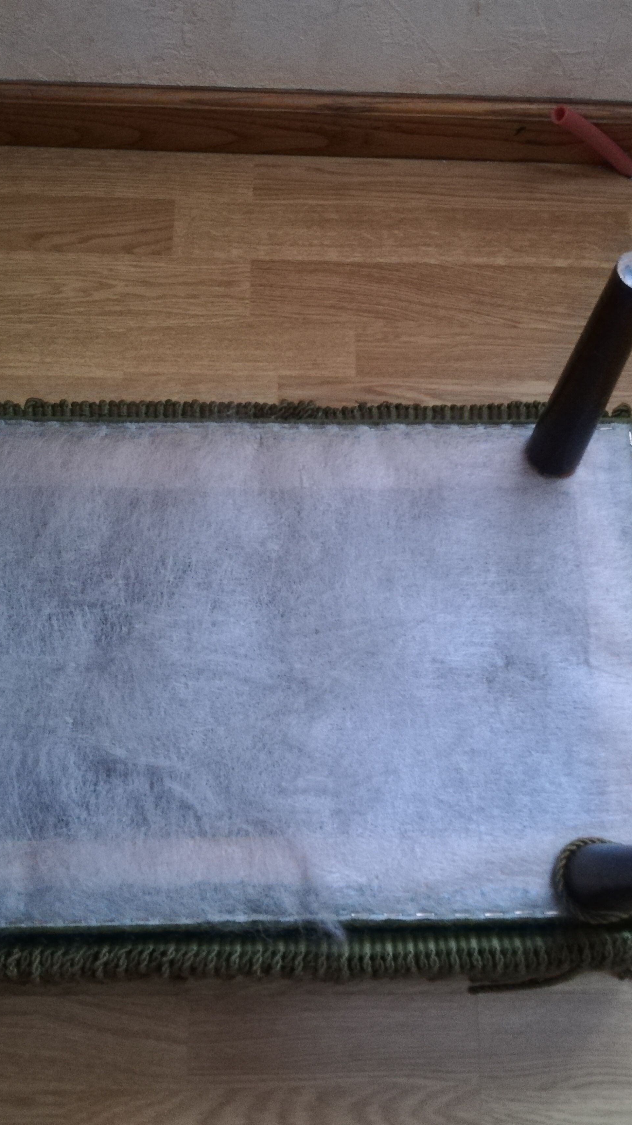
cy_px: 561
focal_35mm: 38
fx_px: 1132
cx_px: 336
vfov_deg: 52.8
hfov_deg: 31.2
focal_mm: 3.81
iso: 1600
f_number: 2.2
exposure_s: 1/12.5
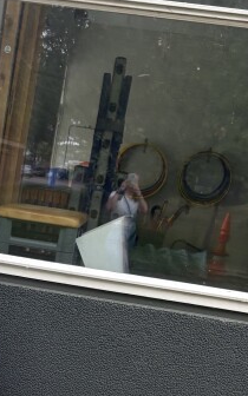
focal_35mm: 70
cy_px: 438
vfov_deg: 26.9
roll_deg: -10.3
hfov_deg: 18.2
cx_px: 2
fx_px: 757
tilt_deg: -22.2
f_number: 1.6
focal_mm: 5.96
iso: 50
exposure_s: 1/328
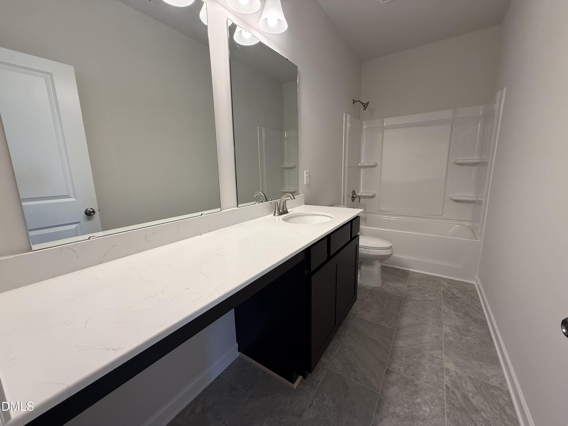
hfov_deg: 102.1
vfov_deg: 85.7
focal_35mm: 14
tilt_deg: -10.1
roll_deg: +1.8
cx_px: 284
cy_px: 213
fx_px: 230
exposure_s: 1/120
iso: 200
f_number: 2.2
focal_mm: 2.22
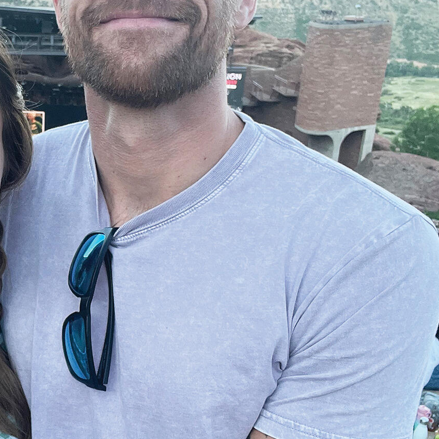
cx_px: 26
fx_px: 703
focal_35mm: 49
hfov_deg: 32.6
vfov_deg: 34.7
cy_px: 218
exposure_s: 1/121
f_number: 2.2
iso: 64
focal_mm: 2.71
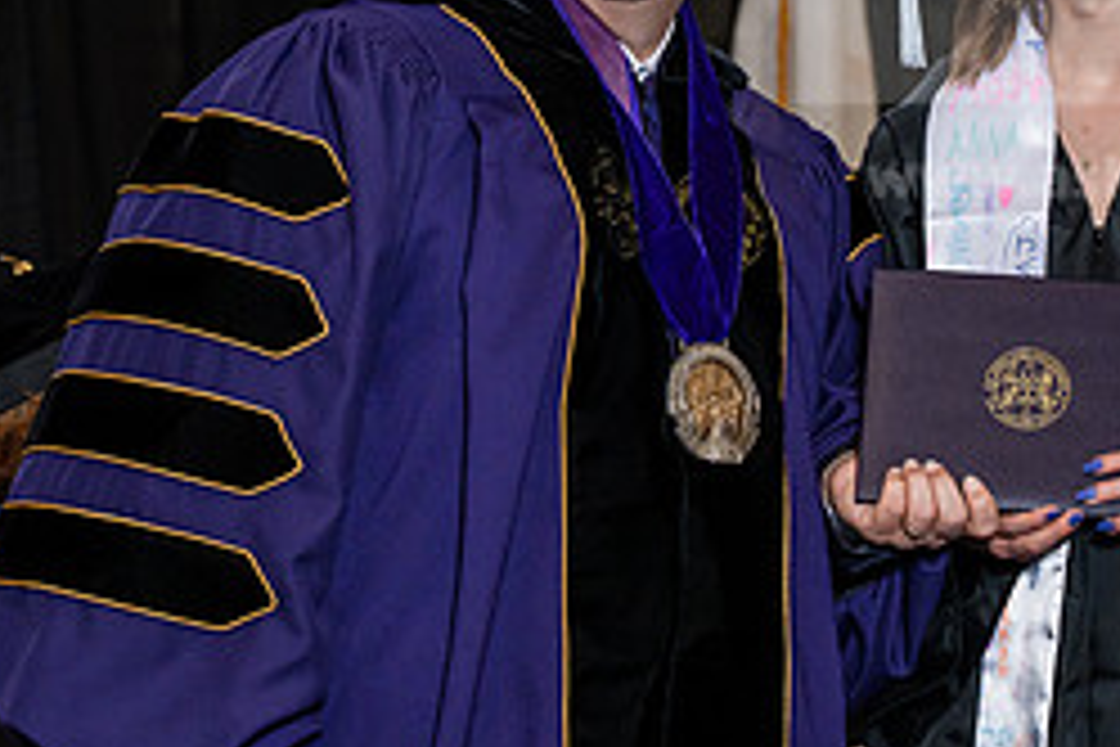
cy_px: 272
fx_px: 5071
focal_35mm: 163
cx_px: 661
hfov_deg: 12.6
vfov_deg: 8.4
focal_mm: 70
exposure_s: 1/200
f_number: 5
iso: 1250
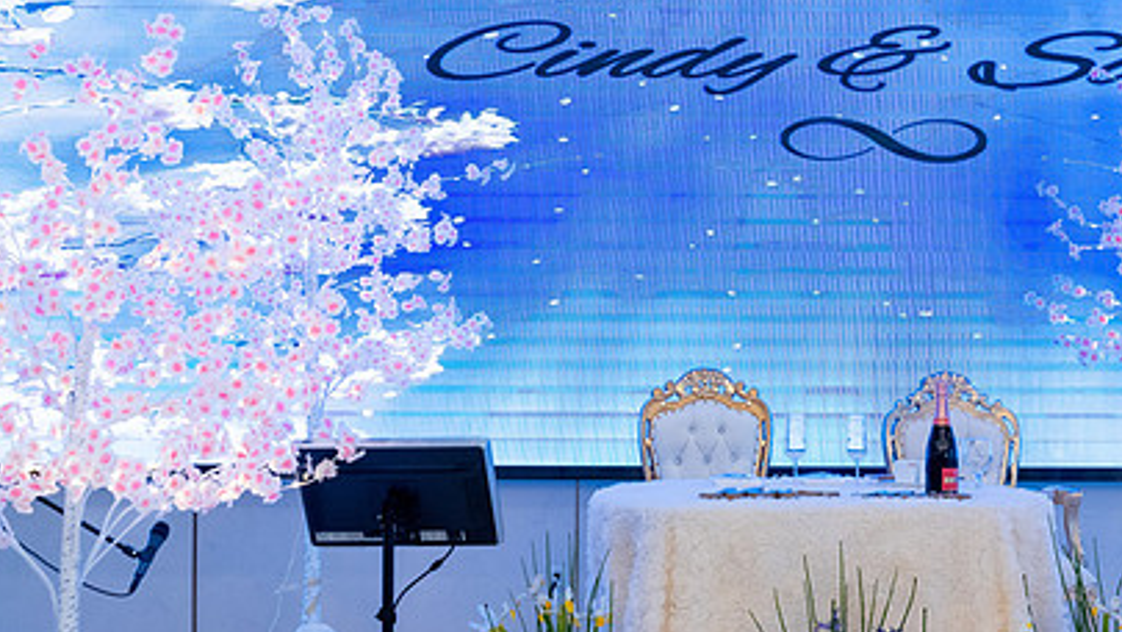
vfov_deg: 17.5
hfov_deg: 30.4
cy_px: 312
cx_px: 737
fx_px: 2053
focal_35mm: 69
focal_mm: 46
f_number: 5.6
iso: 3200
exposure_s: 1/250
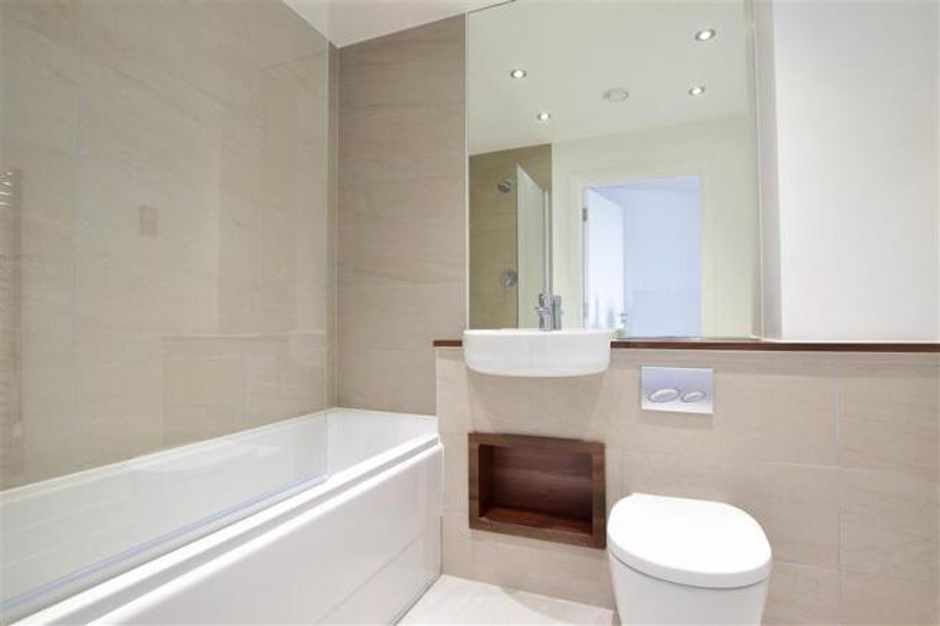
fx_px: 470
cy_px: 313
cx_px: 470
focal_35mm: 18
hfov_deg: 90.0
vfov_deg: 67.4
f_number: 8
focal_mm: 12
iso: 500
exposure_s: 1/10
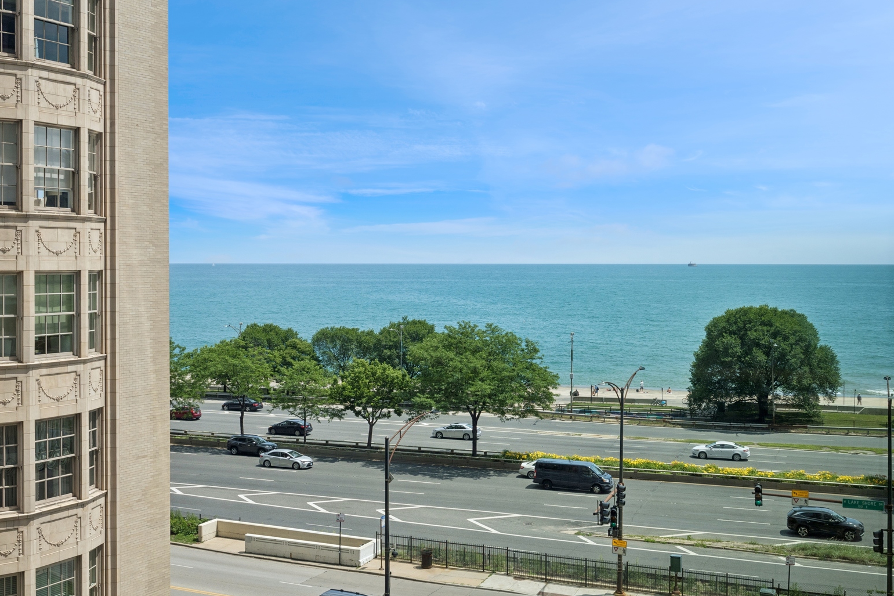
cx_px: 441
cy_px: 303
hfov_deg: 47.4
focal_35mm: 41
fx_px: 1018
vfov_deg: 32.6
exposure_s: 1/640
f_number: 8
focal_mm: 26
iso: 320
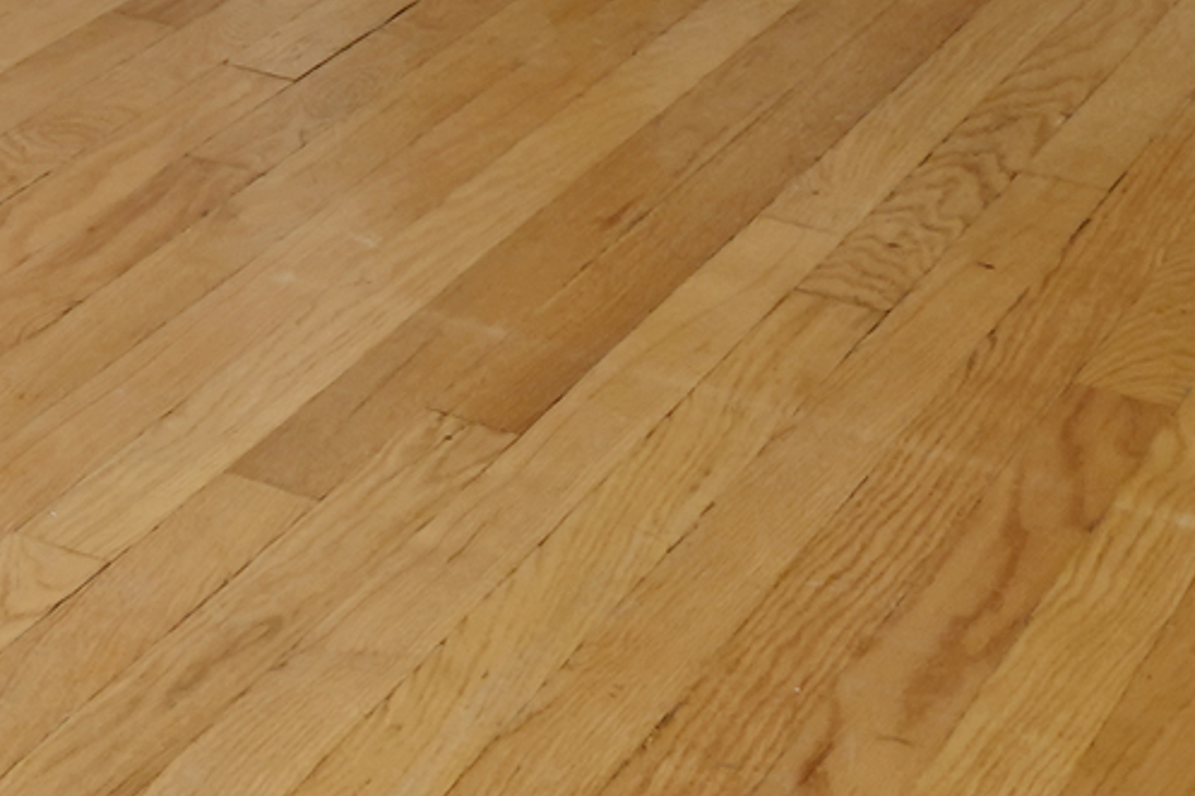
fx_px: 3849
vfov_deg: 9.9
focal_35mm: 116
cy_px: -1309
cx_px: -1851
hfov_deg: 12.7
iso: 800
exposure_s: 1
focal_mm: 15
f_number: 11
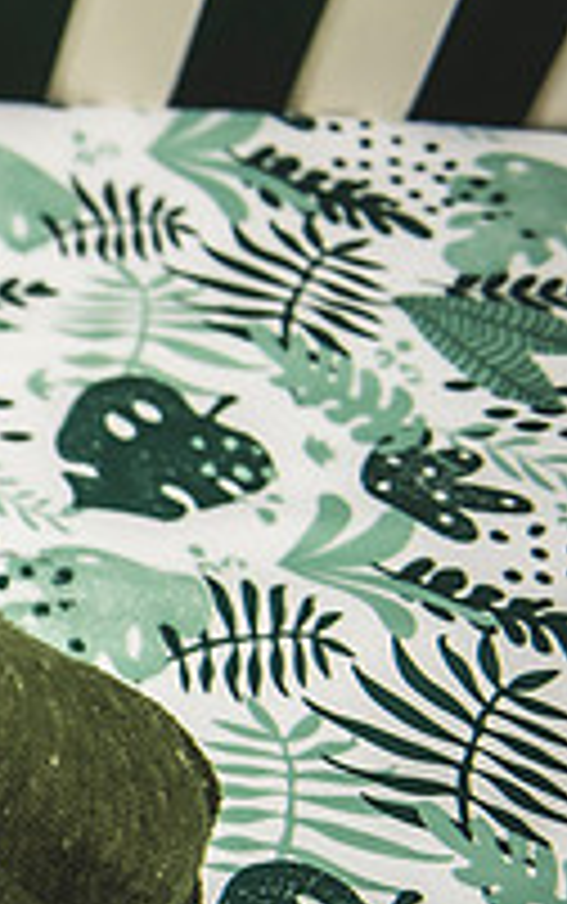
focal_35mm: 96
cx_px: -772
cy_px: 770
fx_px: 2368
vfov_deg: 21.3
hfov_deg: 11.4
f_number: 2.8
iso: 640
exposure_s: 1/160
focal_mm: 31
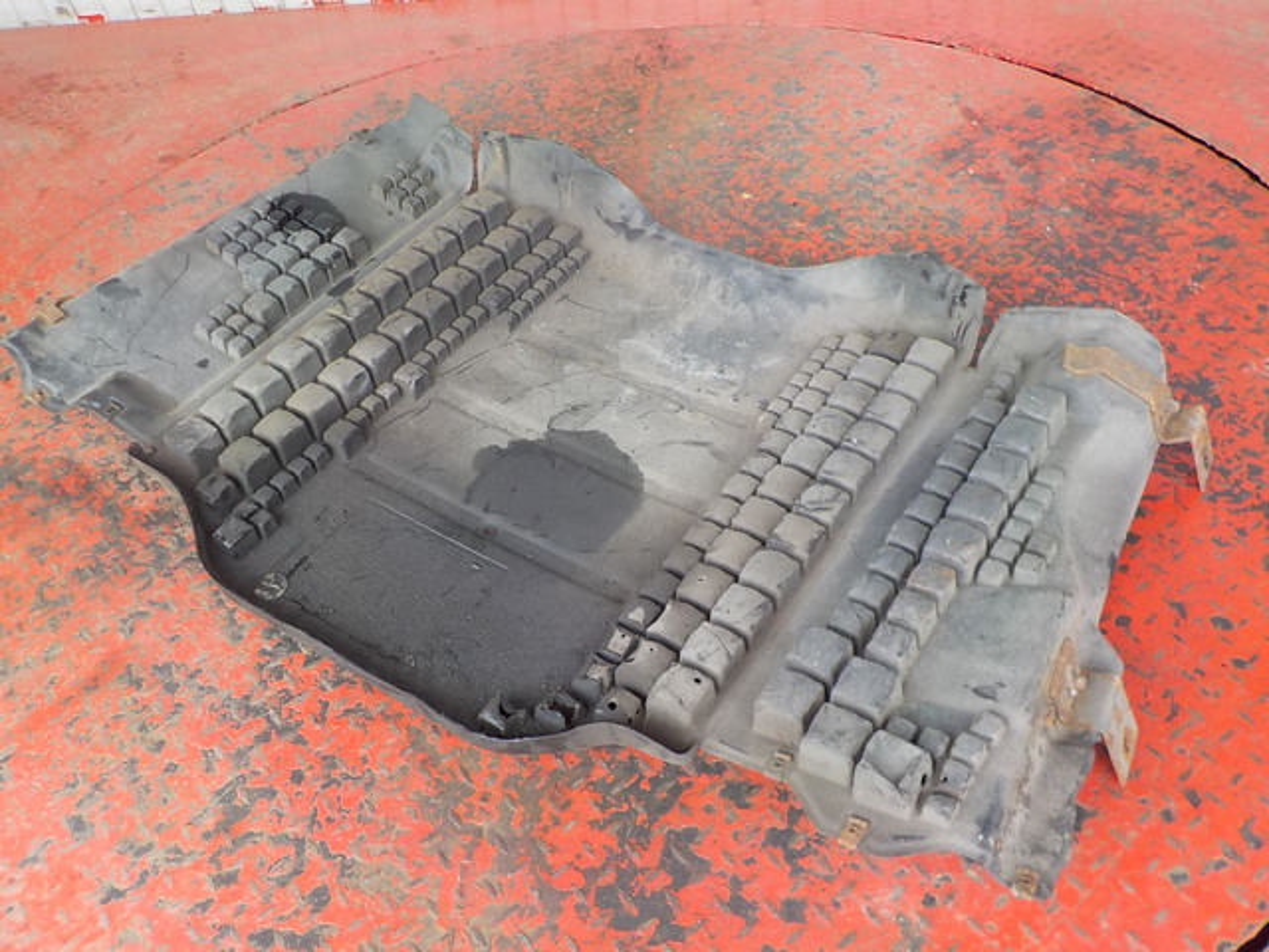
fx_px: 1100
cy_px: 476
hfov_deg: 60.0
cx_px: 634
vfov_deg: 46.8
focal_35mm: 30
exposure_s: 1/60
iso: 125
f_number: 3.3
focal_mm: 4.1
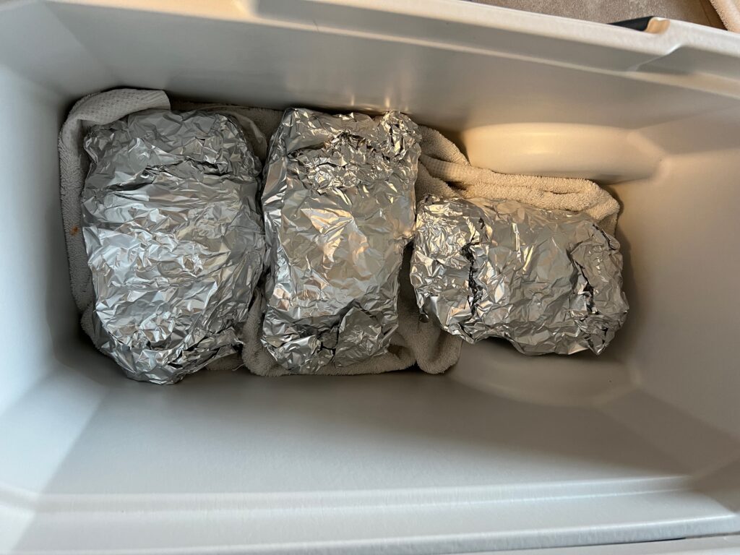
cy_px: 278
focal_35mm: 26
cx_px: 370
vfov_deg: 53.1
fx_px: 556
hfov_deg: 67.3
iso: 200
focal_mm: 5.7
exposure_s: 1/60
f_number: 1.5
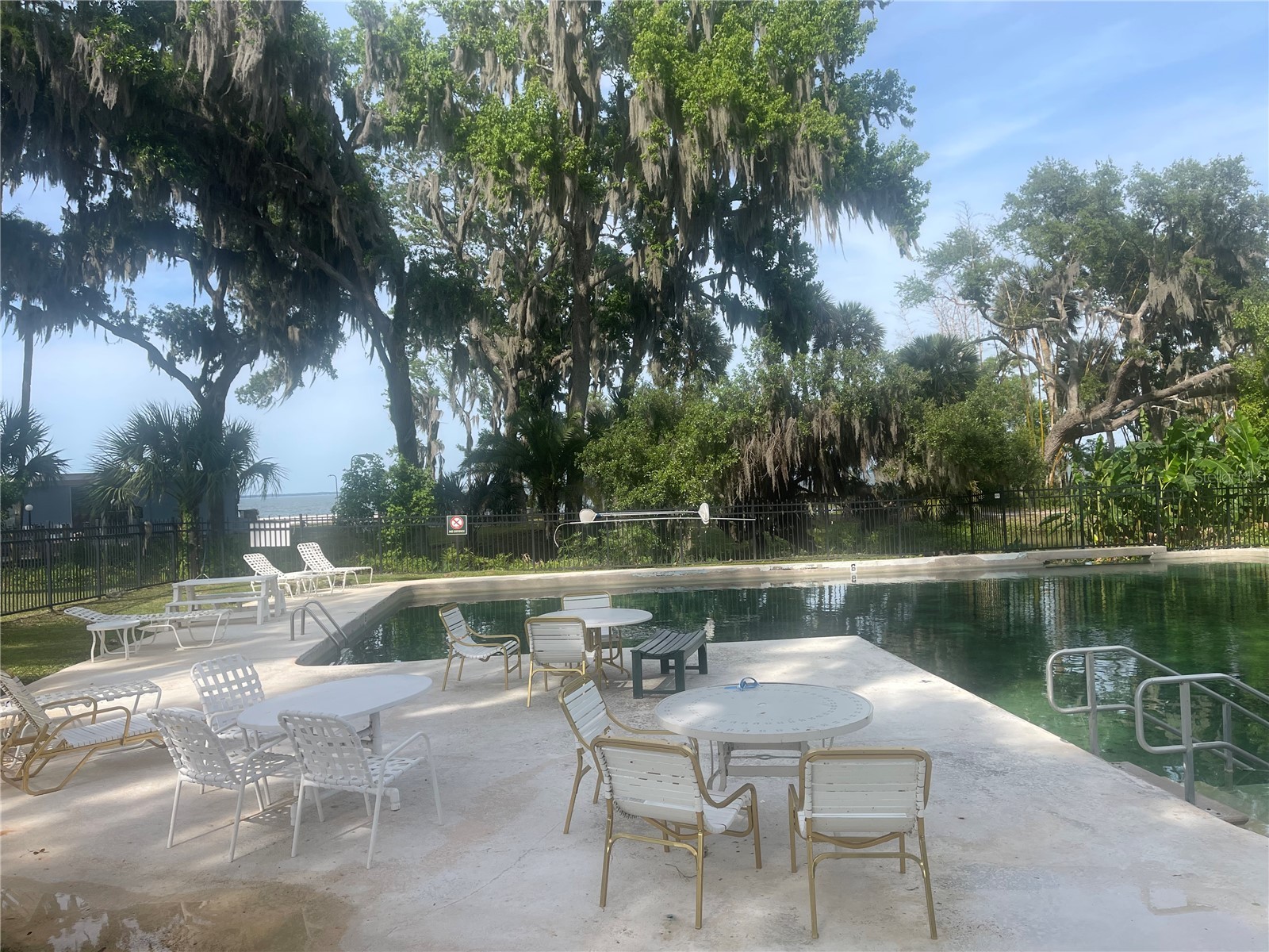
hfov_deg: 69.4
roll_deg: +2.6
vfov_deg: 54.9
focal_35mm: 25
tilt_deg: -0.4
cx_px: 634
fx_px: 916
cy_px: 476
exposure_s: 1/2083
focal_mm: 5.1
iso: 32
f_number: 1.6
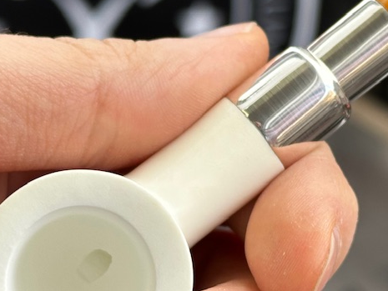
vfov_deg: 11.2
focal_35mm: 132
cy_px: 113
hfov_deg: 14.9
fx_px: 1480
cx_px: 256
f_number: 1.78
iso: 64
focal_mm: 6.86
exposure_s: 1/322
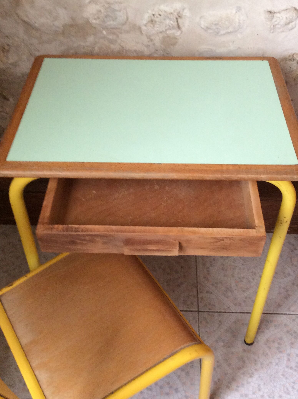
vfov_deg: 46.7
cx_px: 164
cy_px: 169
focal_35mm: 40
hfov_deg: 35.8
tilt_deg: -45.2
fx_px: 460
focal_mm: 3.3
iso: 160
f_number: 2.4
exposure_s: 1/25
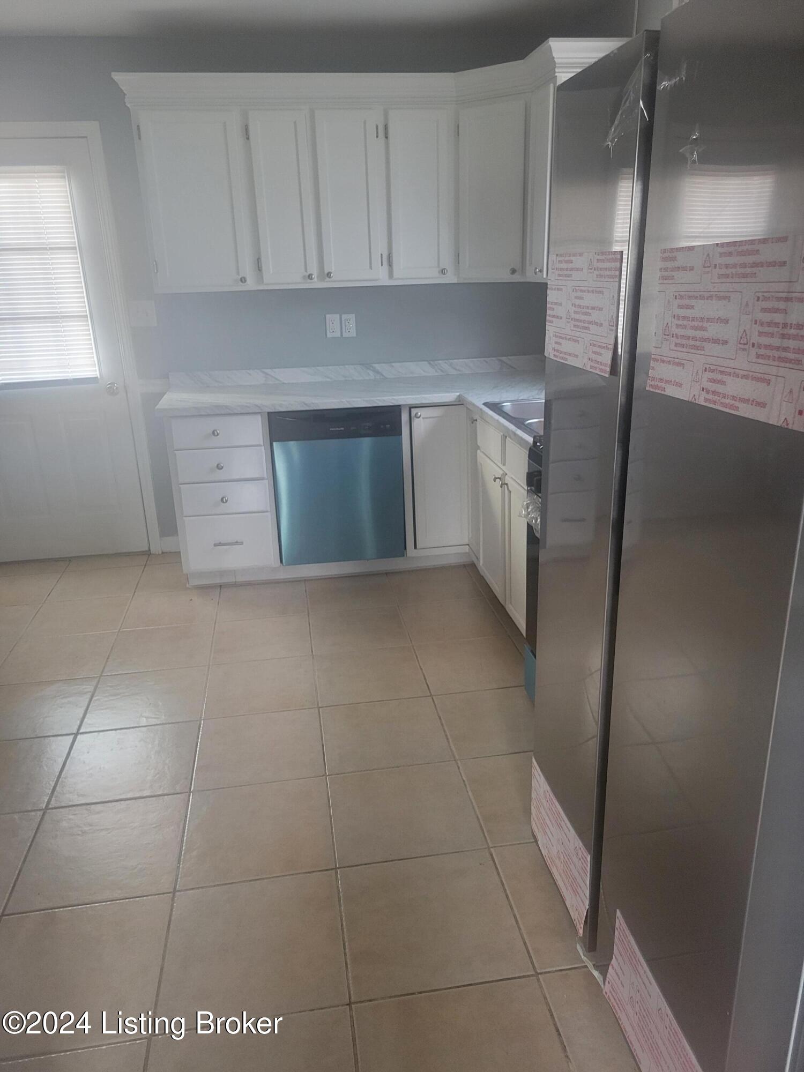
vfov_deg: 67.3
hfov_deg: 53.1
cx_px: 402
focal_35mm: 26
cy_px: 536
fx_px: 805
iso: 250
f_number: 1.8
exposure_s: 1/40
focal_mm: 5.4
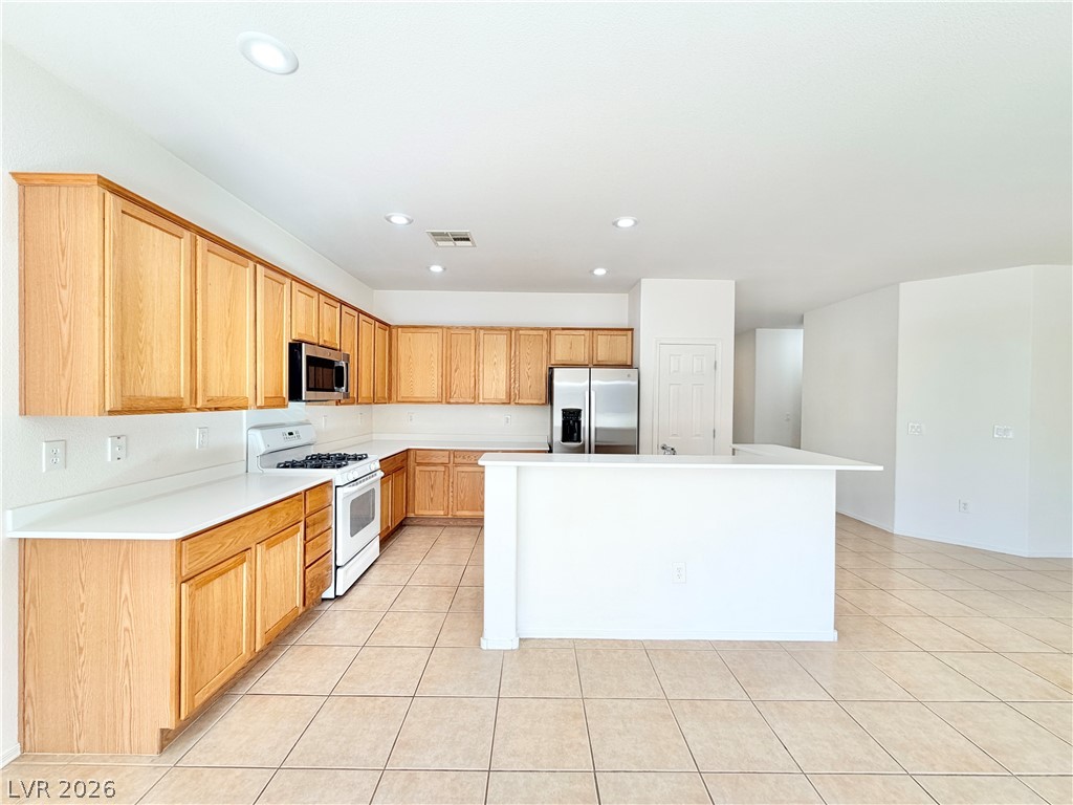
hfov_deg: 102.1
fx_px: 434
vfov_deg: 85.7
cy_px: 402
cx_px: 536
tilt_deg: -0.8
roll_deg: -0.1
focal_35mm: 14
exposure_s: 1/120
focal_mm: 2.22
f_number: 2.2
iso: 50
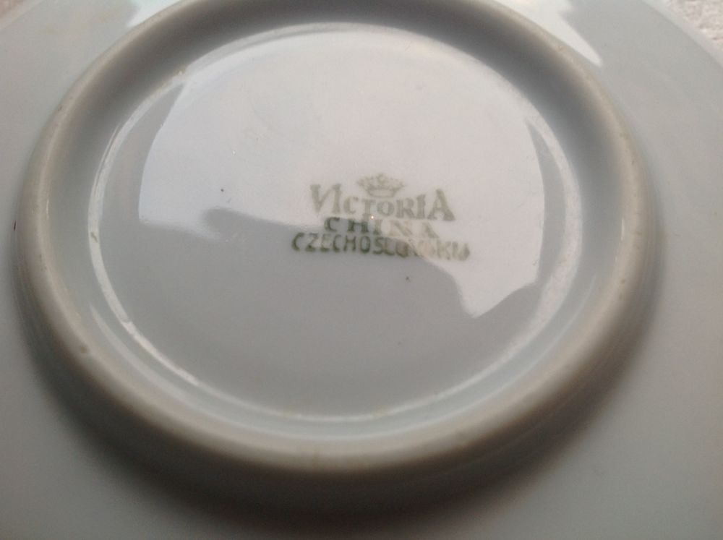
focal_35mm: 35
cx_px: 362
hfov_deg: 52.7
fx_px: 730
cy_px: 270
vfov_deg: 40.6
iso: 50
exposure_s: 1/15
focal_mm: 4.28
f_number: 2.4
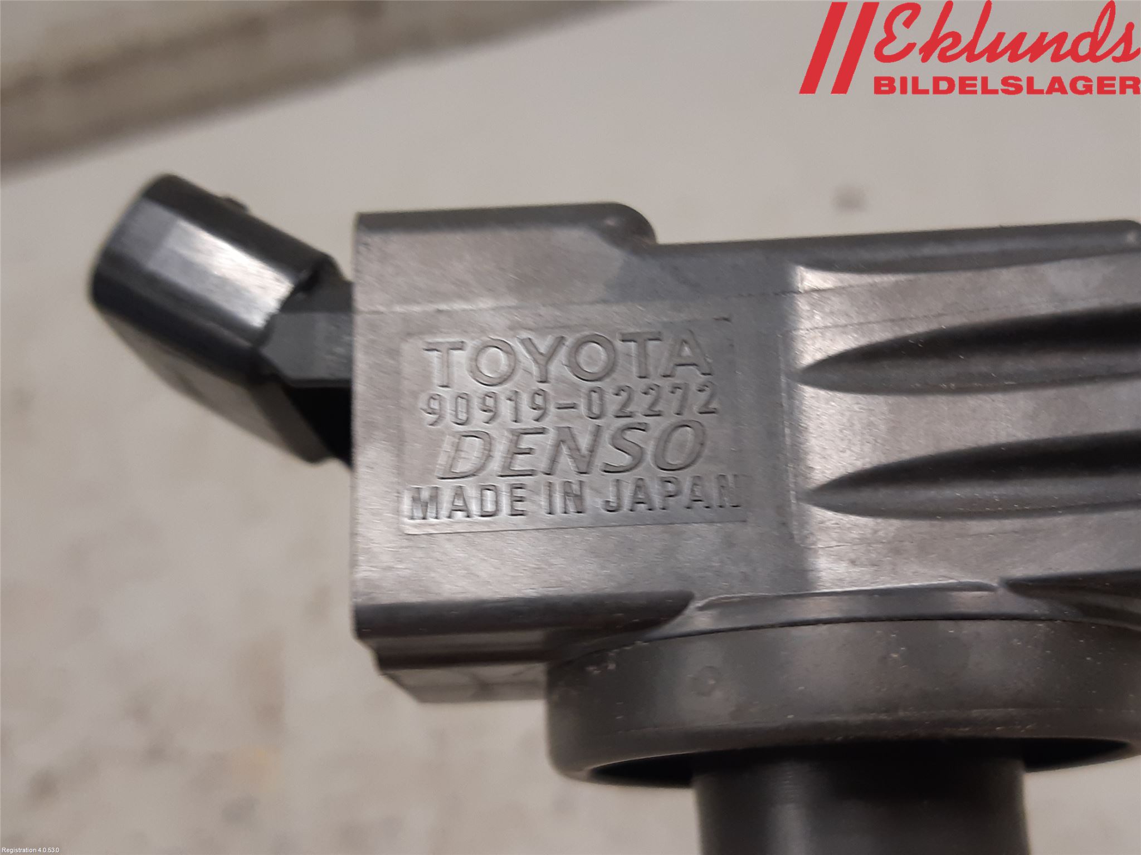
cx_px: 570
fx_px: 857
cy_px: 428
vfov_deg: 53.1
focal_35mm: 26
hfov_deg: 67.3
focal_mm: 3.93
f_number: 1.7
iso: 125
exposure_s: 1/50
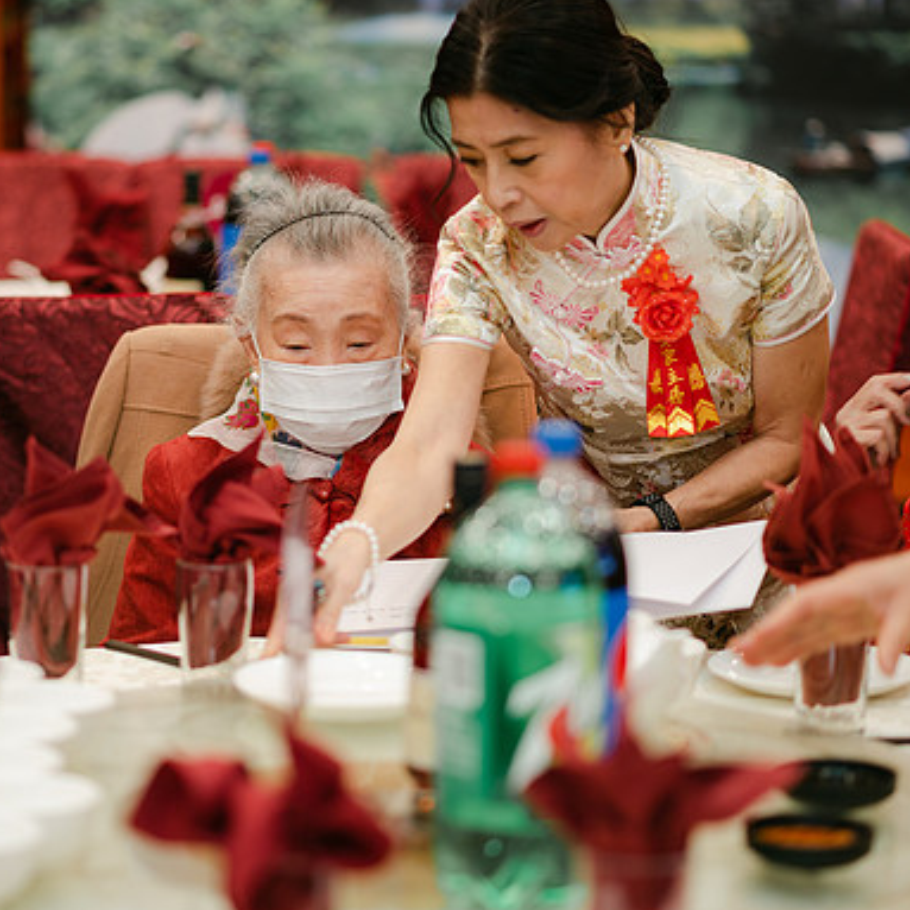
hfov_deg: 15.5
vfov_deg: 15.6
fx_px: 3331
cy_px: 454
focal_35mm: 112
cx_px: 314
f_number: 2
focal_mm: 85
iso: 320
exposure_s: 1/125
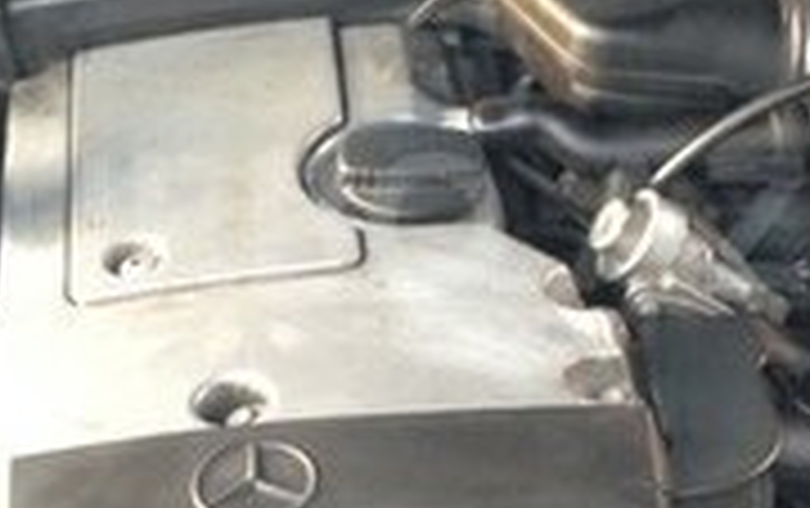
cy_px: 223
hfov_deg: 16.3
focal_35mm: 128
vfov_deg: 10.3
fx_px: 2829
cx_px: 346
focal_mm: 4.12
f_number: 2.4
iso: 160
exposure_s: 1/20
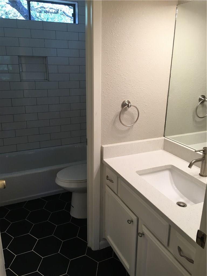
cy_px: 138
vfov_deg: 61.7
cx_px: 104
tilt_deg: -15.3
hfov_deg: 48.2
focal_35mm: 29
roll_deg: -0.5
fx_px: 231
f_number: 2.2
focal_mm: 4.15
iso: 50
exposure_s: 1/30
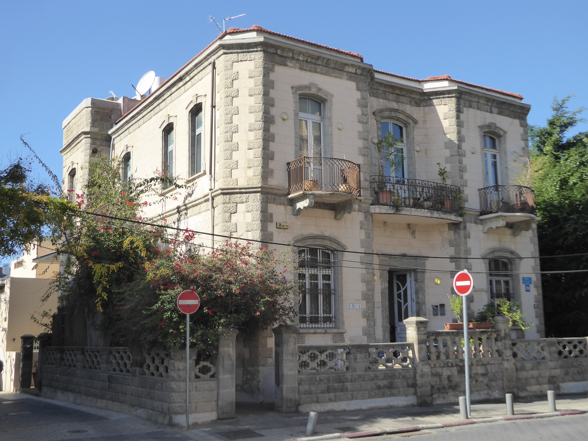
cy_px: 220
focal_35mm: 42
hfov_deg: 44.8
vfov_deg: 34.3
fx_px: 713
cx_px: 294
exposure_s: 1/640
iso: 160
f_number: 3.8
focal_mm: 7.2
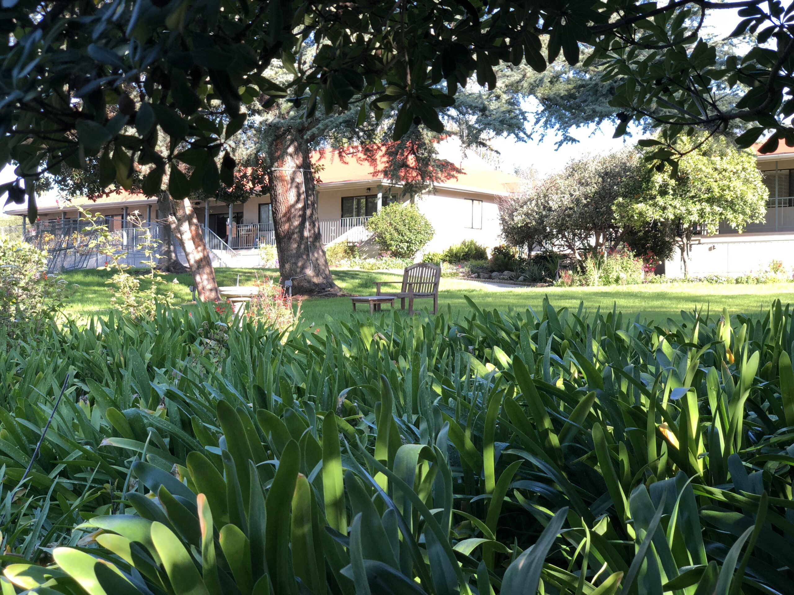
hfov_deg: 36.8
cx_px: 397
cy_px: 298
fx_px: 1193
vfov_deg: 28.0
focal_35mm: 52
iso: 16
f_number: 2.4
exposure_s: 1/60
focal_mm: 6
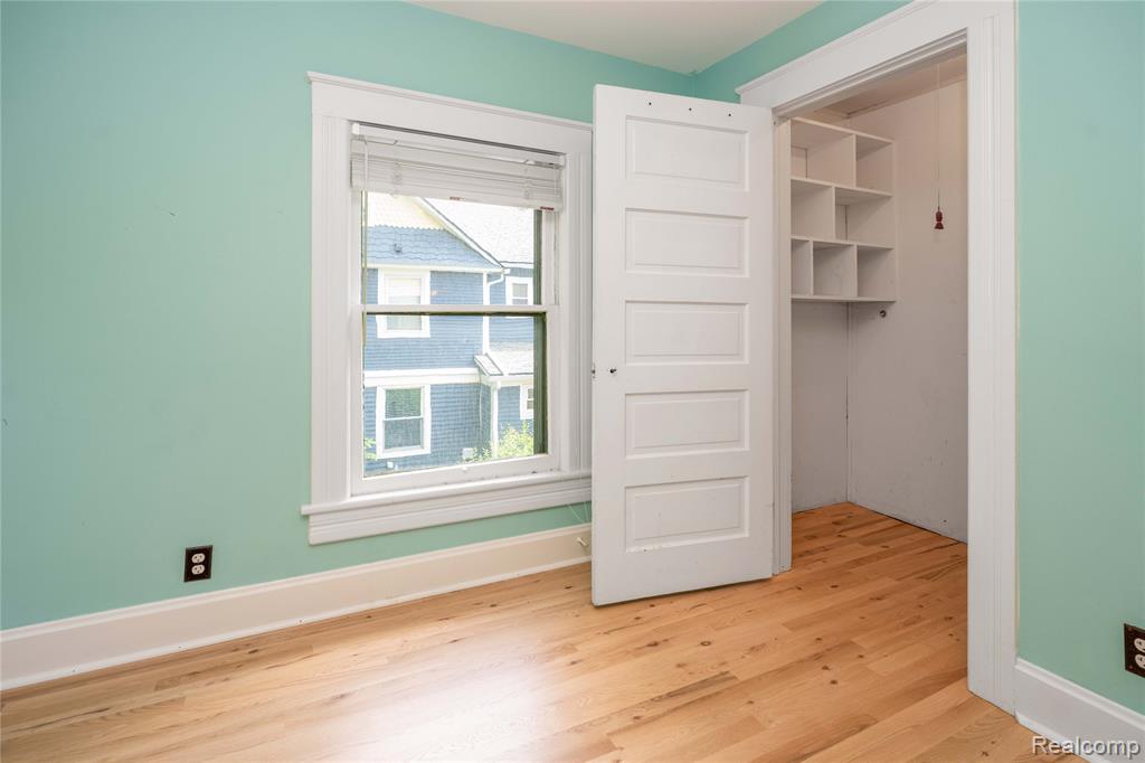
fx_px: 509
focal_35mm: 16
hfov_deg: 96.8
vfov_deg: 73.7
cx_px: 572
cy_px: 382
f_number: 5.6
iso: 400
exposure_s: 1/60
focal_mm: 16
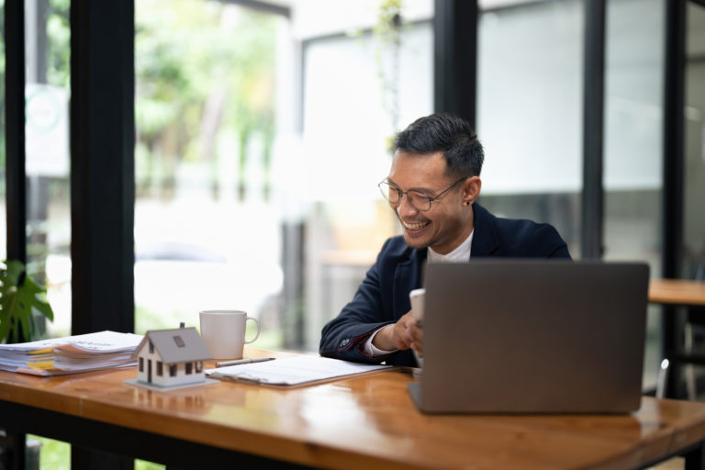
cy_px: 235
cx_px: 352
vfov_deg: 27.0
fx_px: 979
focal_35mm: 50
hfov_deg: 39.6
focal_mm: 50
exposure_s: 1/250
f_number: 1.2
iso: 100
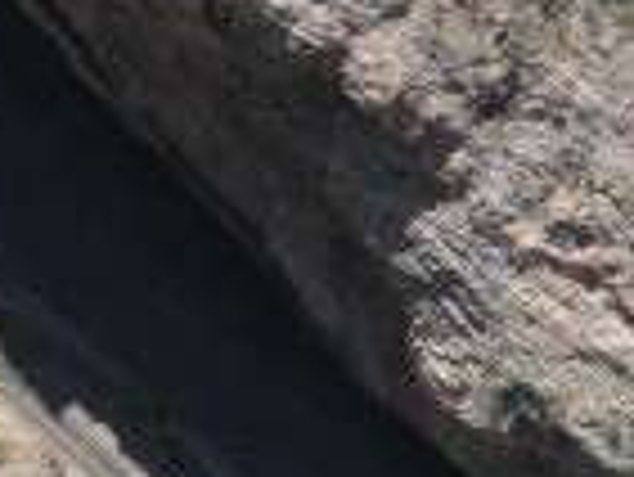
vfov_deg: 8.5
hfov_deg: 11.5
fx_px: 2988
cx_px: 1012
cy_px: 1035
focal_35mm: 163
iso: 64
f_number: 3.5
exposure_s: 1/344
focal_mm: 6.3
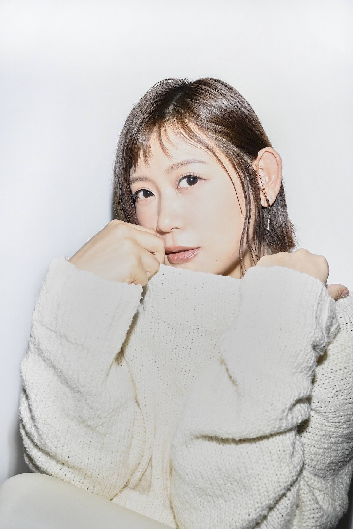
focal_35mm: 35
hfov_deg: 37.9
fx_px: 515
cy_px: 264
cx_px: 176
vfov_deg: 54.4
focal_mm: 35
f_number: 8
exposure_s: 1/125
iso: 320
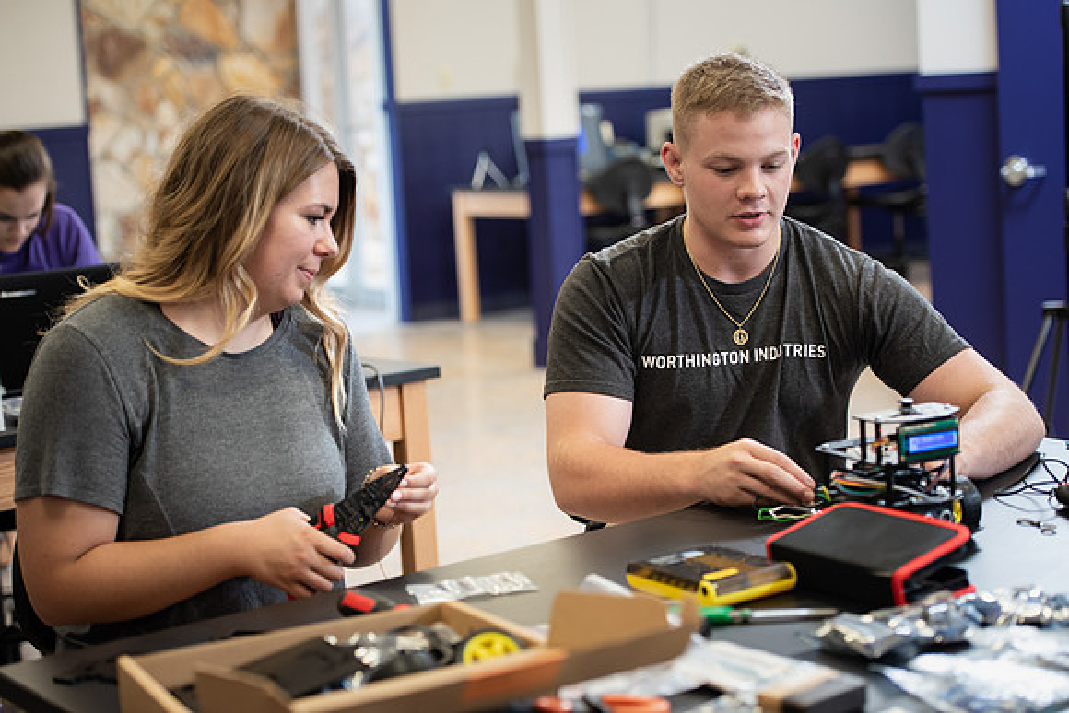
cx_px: 534
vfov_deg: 19.5
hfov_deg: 28.8
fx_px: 2079
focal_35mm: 70
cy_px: 356
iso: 800
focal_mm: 70
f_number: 3.5
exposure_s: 1/160
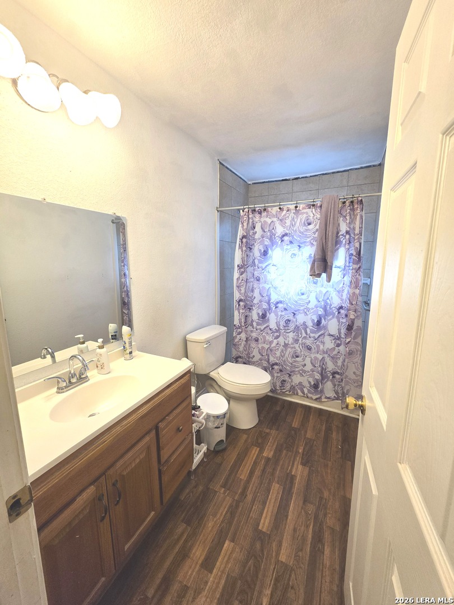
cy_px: 302
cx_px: 227
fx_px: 227
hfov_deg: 89.9
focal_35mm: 13
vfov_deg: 106.2
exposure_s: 1/120
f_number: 1.9
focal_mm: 2.2
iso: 64
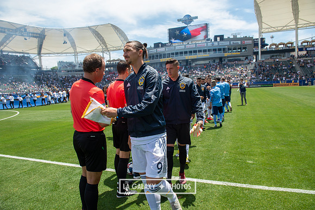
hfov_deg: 73.7
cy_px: 105
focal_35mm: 24
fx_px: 210
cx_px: 158
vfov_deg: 53.2
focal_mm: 24
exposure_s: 1/640
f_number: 5.6
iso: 200
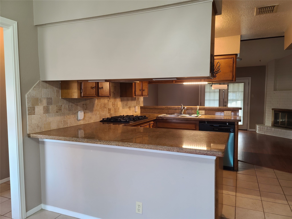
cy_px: 110
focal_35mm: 25
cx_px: 146
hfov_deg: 69.4
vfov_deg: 54.9
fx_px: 211
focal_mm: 7
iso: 320
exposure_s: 1/40
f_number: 1.8
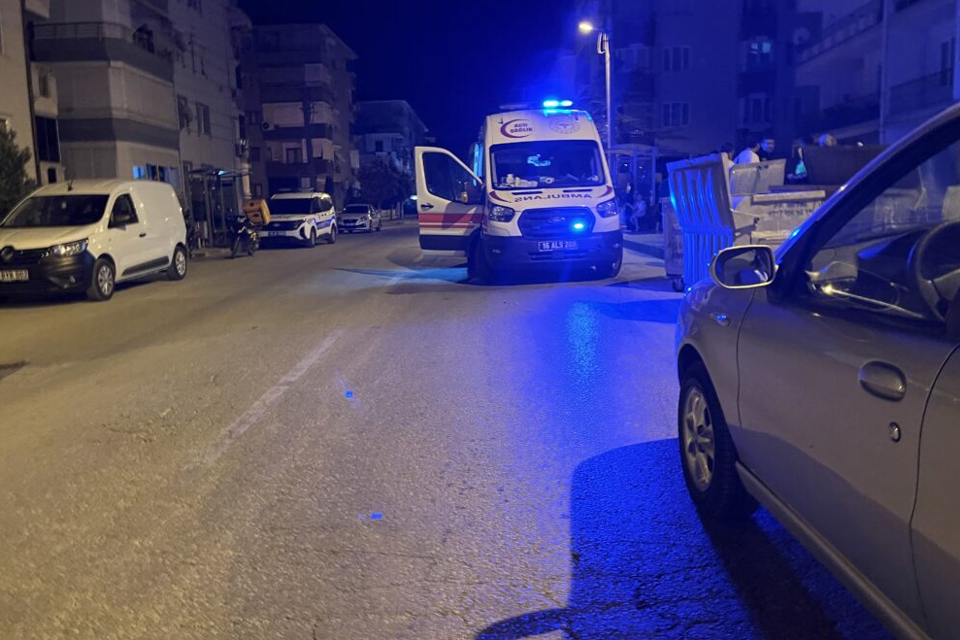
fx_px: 746
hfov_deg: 65.5
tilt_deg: -5.4
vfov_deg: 46.4
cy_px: 307
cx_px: 464
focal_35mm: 28
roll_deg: +0.8
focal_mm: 5.1
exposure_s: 1/25
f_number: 1.6
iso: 500
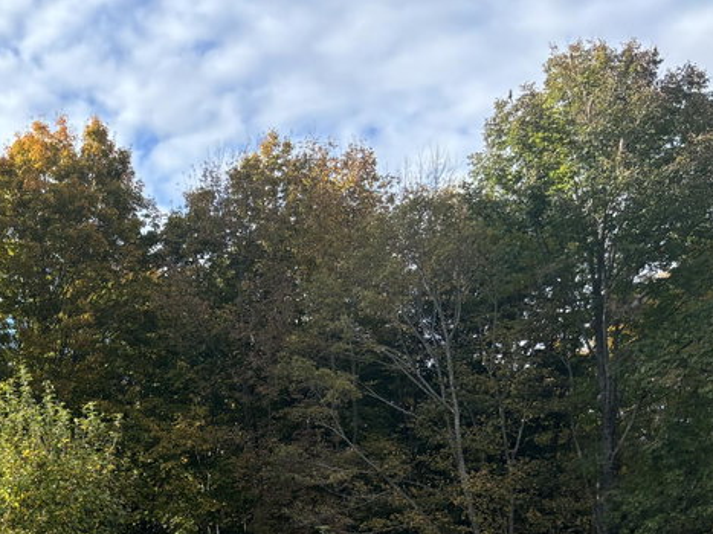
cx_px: -50
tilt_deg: +4.1
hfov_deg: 30.6
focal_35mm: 57
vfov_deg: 24.0
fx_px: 1174
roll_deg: +0.9
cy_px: 584
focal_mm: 5.96
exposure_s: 1/961
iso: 50
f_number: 1.6
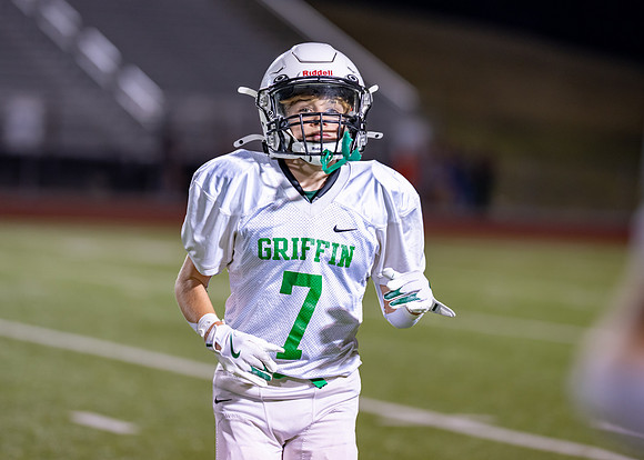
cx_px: 320
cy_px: 187
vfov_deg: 8.1
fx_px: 3250
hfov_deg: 11.3
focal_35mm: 178
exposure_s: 1/500
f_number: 1.8
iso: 500
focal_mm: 135
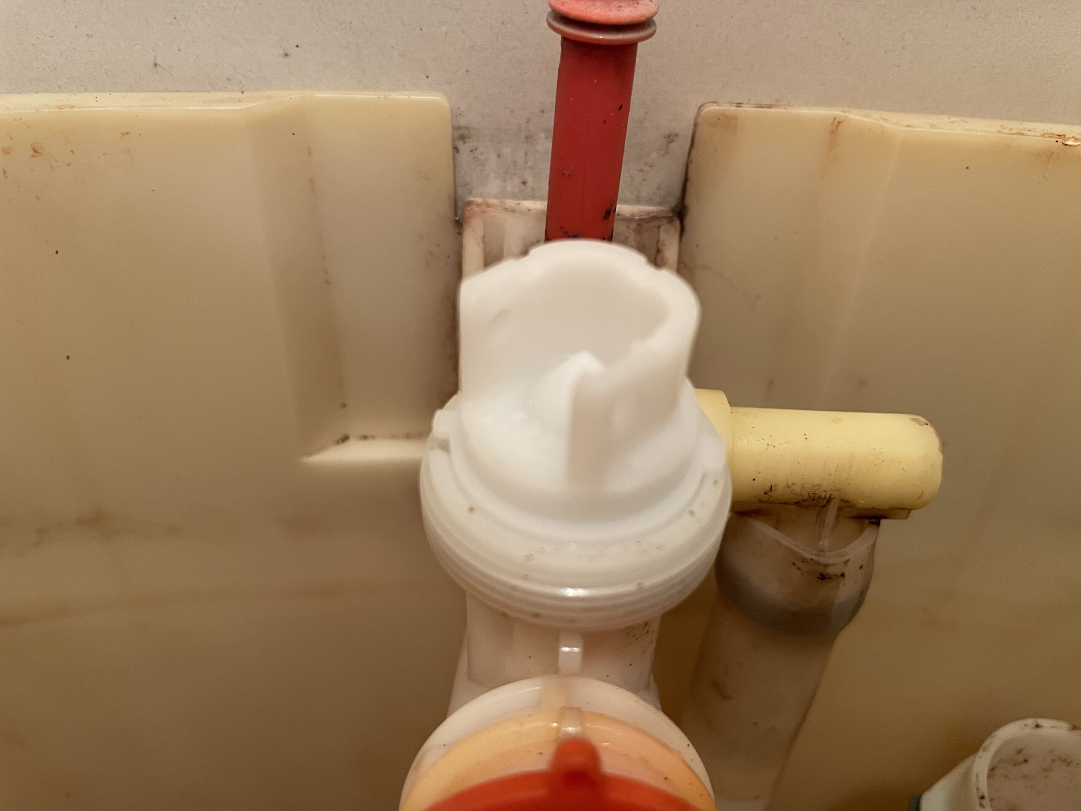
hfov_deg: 67.3
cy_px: 406
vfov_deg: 53.1
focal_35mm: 26
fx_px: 812
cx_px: 540
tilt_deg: -38.4
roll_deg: -2.3
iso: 160
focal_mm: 4.2
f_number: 1.6
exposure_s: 1/50
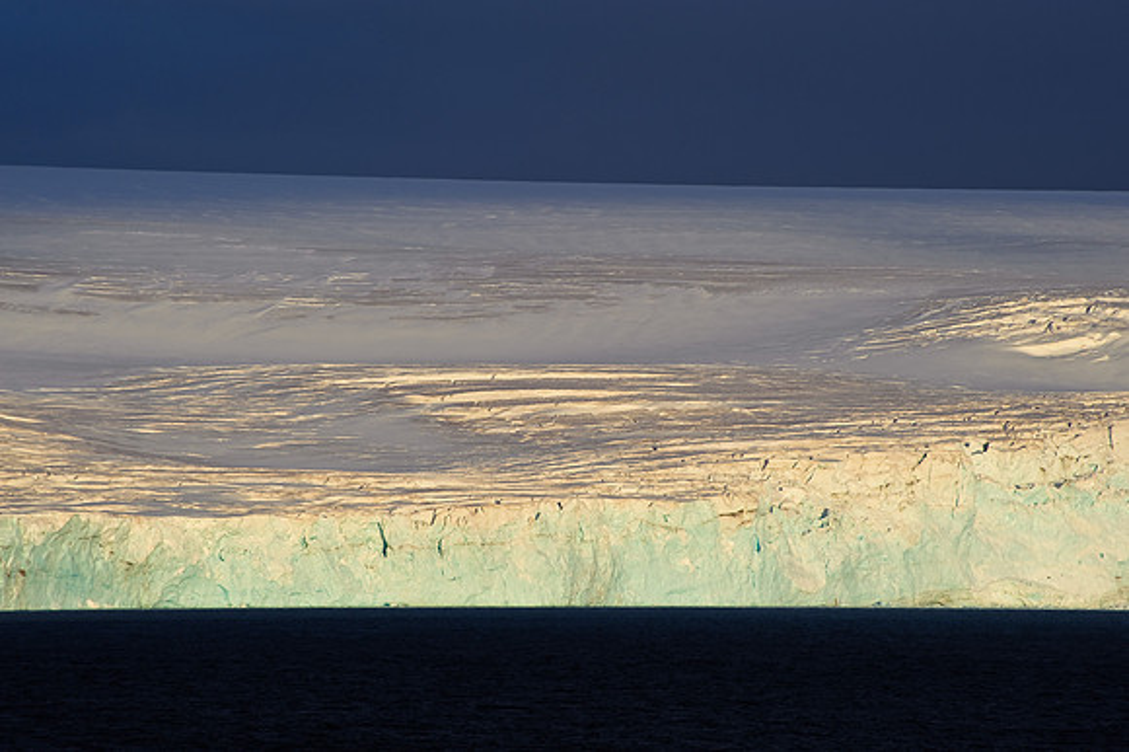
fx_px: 9403
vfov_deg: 4.6
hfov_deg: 6.9
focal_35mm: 300
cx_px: 564
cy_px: 376
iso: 200
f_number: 11
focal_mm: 300
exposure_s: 1/250
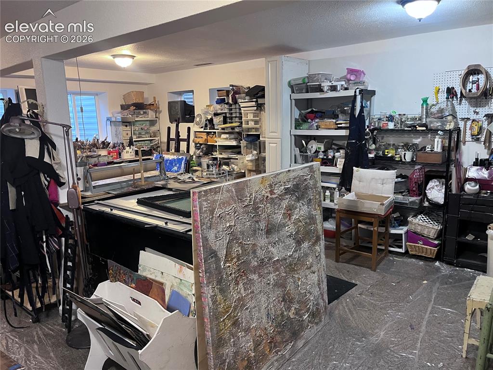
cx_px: 246
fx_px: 370
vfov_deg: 53.0
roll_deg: +1.1
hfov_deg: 67.3
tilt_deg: -11.1
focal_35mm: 26
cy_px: 185
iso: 400
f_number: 1.6
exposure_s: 1/60
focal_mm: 5.1
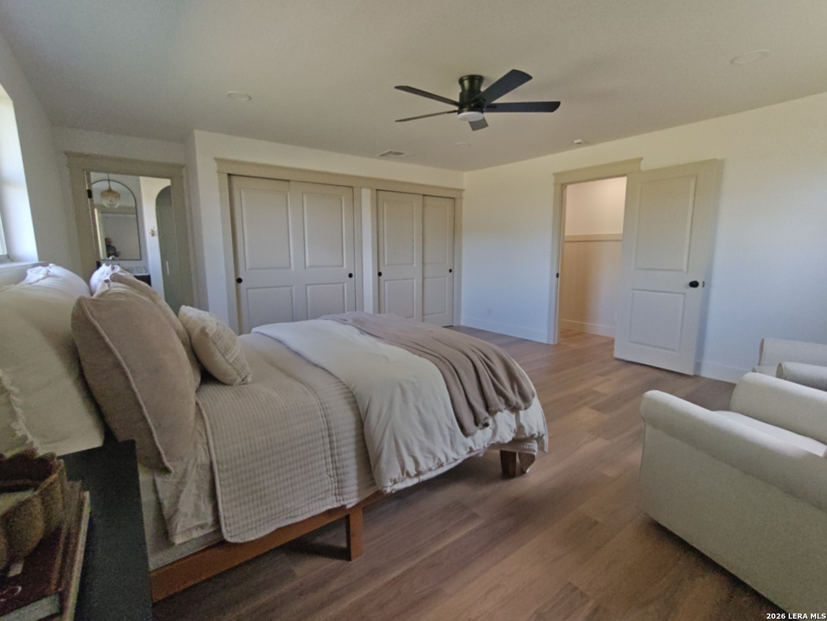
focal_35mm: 16
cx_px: 414
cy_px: 310
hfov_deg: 94.5
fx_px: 382
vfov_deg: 78.1
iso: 200
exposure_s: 1/100
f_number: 2
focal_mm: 2.31
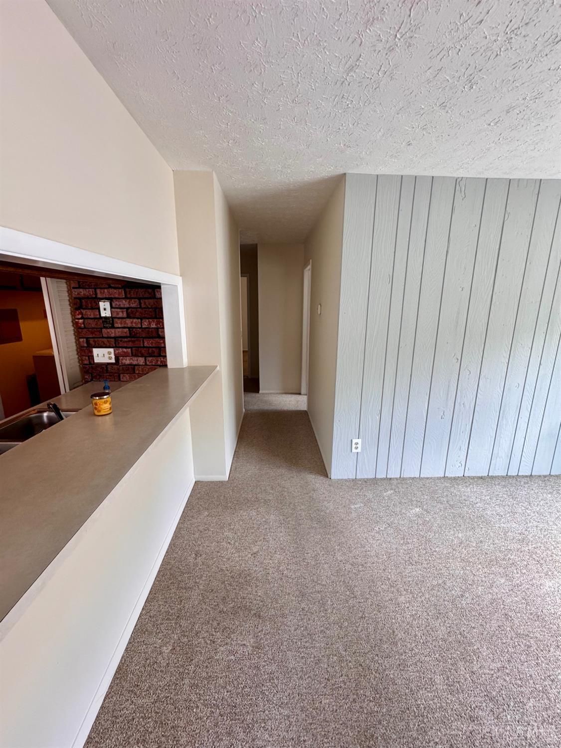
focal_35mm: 14
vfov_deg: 102.1
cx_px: 280
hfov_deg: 85.7
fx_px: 303
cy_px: 374
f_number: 2.2
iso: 200
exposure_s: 1/120
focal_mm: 2.22
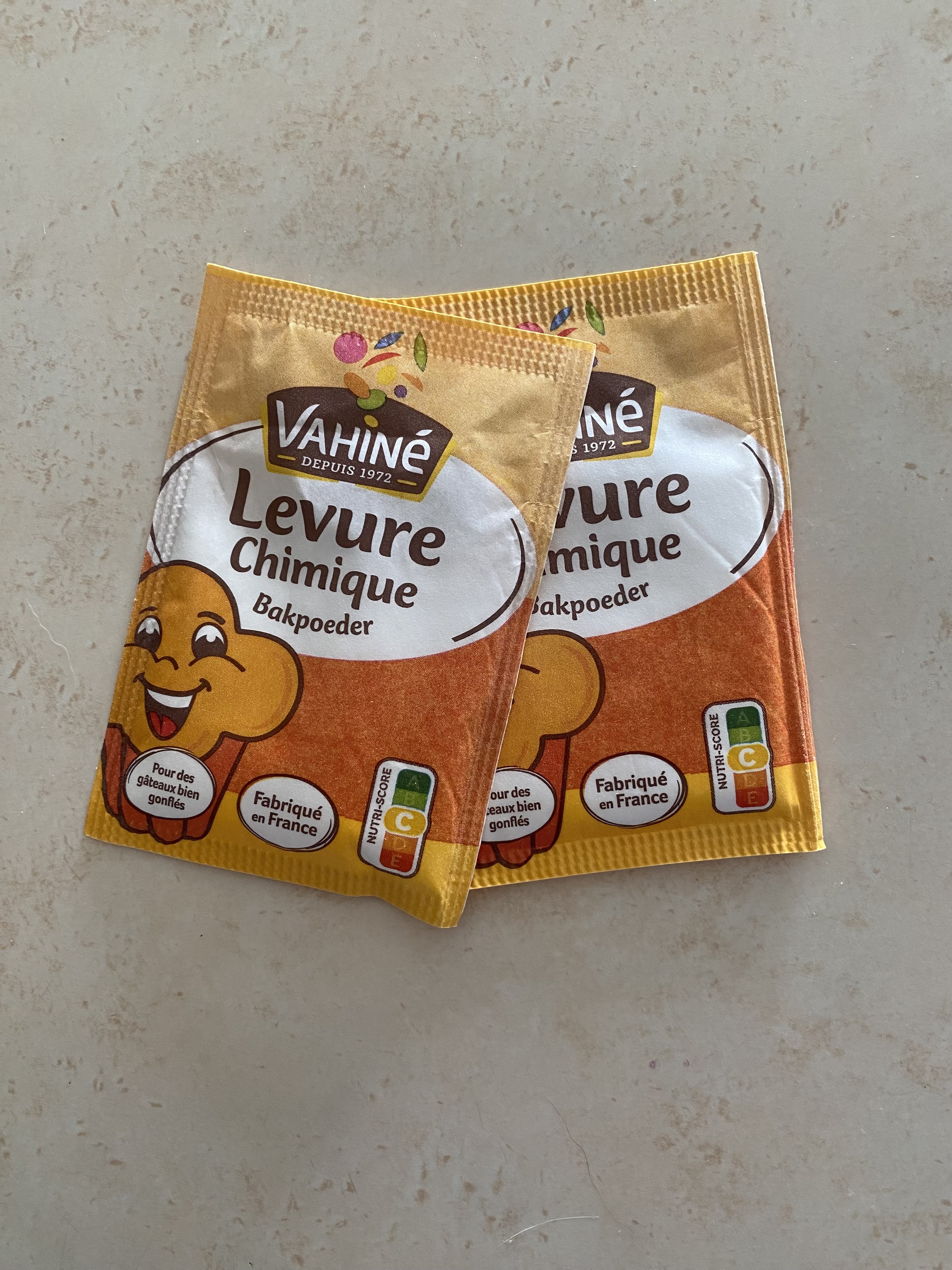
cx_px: 476
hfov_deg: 54.9
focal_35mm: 25
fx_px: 917
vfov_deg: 69.4
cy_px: 635
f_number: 1.8
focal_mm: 4.25
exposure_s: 1/63
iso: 125
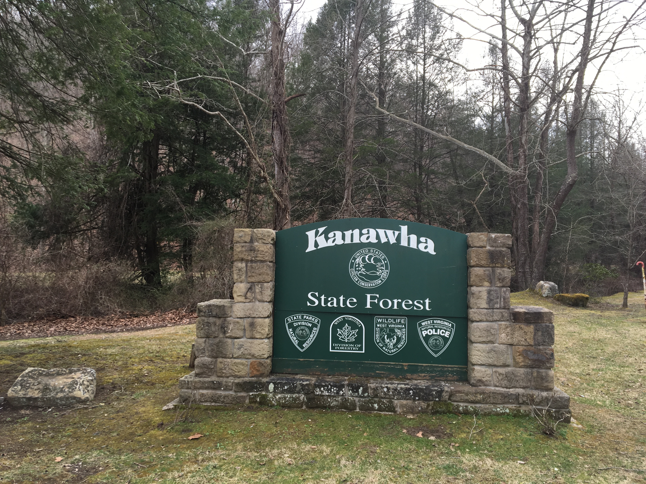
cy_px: 242
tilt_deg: +2.7
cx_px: 323
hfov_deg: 61.7
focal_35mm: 29
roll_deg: -1.2
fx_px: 541
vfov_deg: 48.2
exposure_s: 1/229
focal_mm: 4.15
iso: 25
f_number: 2.2
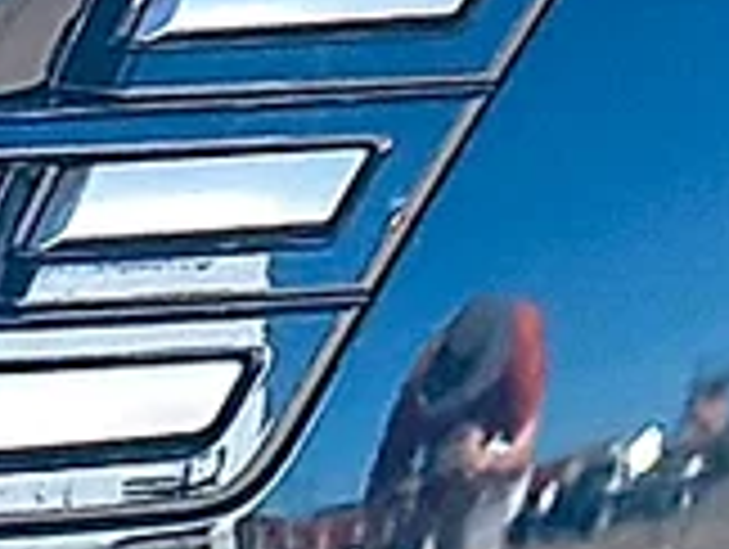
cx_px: 1138
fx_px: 8015
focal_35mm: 380
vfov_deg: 3.9
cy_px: -362
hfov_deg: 5.2
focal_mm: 6.86
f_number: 1.78
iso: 100
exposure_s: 1/2611
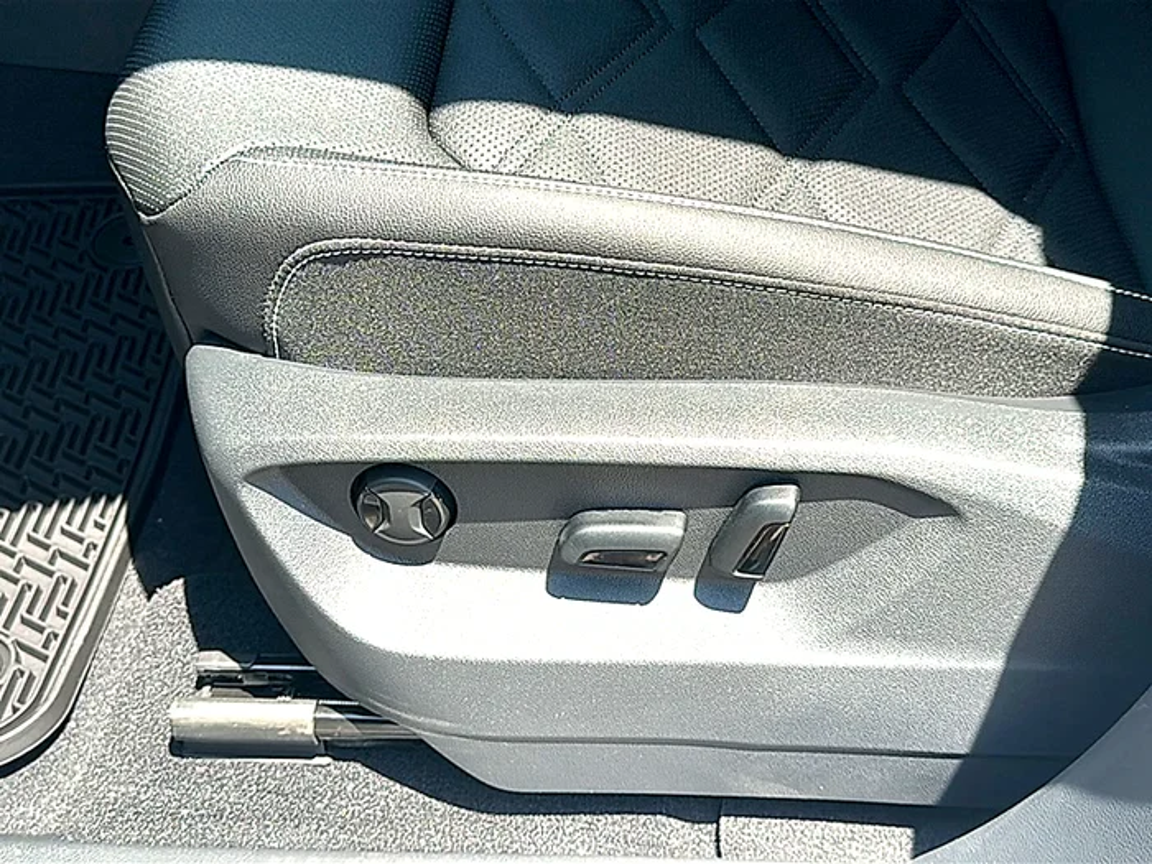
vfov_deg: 36.8
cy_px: 432
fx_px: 1298
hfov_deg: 47.9
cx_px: 576
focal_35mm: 39
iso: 80
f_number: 1.78
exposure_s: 1/664
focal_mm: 6.86
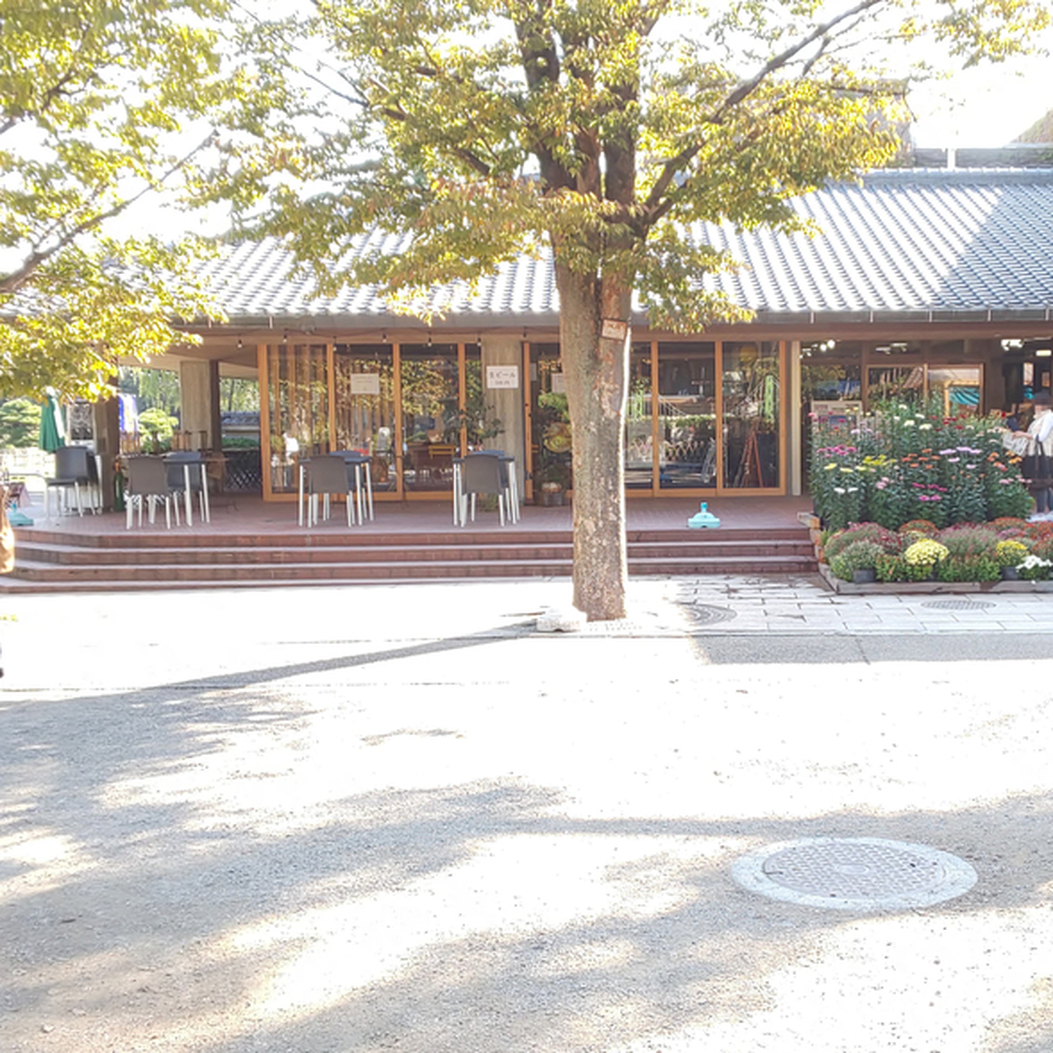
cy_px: 533
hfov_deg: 63.9
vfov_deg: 65.0
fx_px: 826
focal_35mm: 24
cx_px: 672
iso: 36
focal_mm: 3.45
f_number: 1.94
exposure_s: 1/100
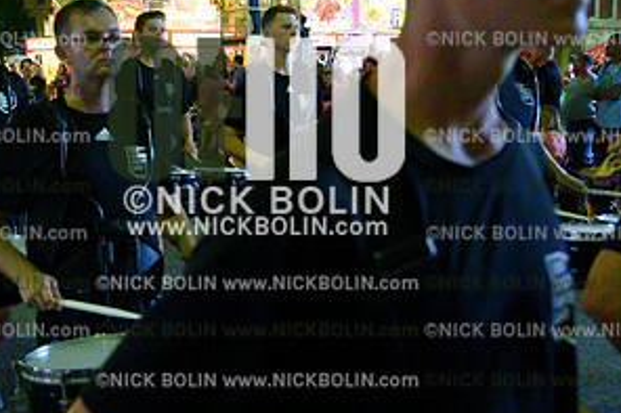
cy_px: 136
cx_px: 256
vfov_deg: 28.4
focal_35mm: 47
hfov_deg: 41.8
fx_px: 810
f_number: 4
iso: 32000
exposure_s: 1/400
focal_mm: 24
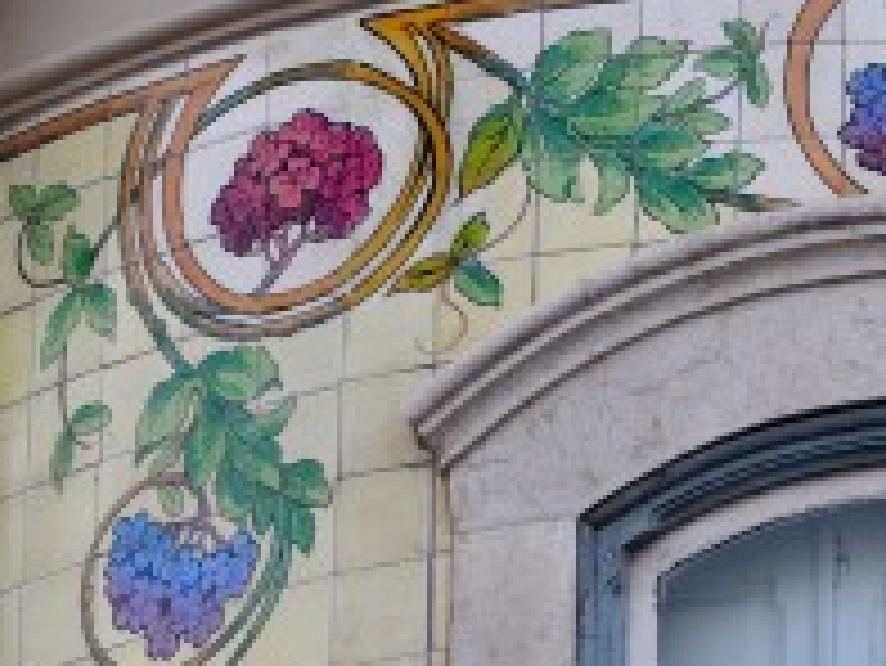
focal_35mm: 644
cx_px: 1091
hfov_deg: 3.1
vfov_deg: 2.3
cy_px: 549
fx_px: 16493
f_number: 5.6
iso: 200
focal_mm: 122
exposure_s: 1/500
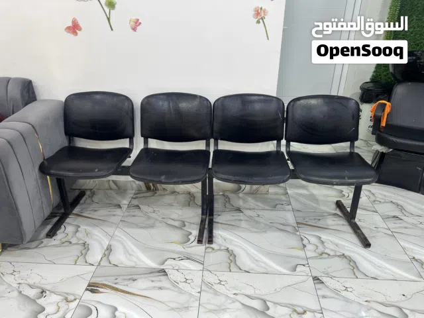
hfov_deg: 67.3
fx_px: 318
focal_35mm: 26
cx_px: 212
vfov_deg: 53.1
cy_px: 159
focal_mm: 5.7
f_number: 1.5
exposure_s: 1/100
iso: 64
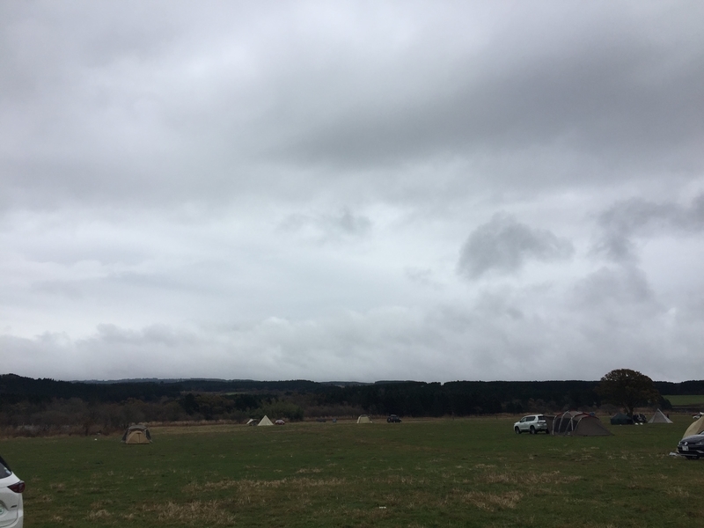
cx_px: 352
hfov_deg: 61.7
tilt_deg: +12.4
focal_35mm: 29
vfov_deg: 48.2
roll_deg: +0.7
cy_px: 264
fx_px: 590
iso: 32
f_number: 2.2
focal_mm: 4.15
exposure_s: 1/775
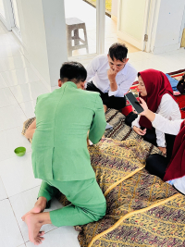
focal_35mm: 39
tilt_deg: -37.0
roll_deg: -5.0
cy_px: 125
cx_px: 130
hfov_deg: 36.2
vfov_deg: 47.9
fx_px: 278
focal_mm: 5.1
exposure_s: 1/83
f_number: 1.6
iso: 125
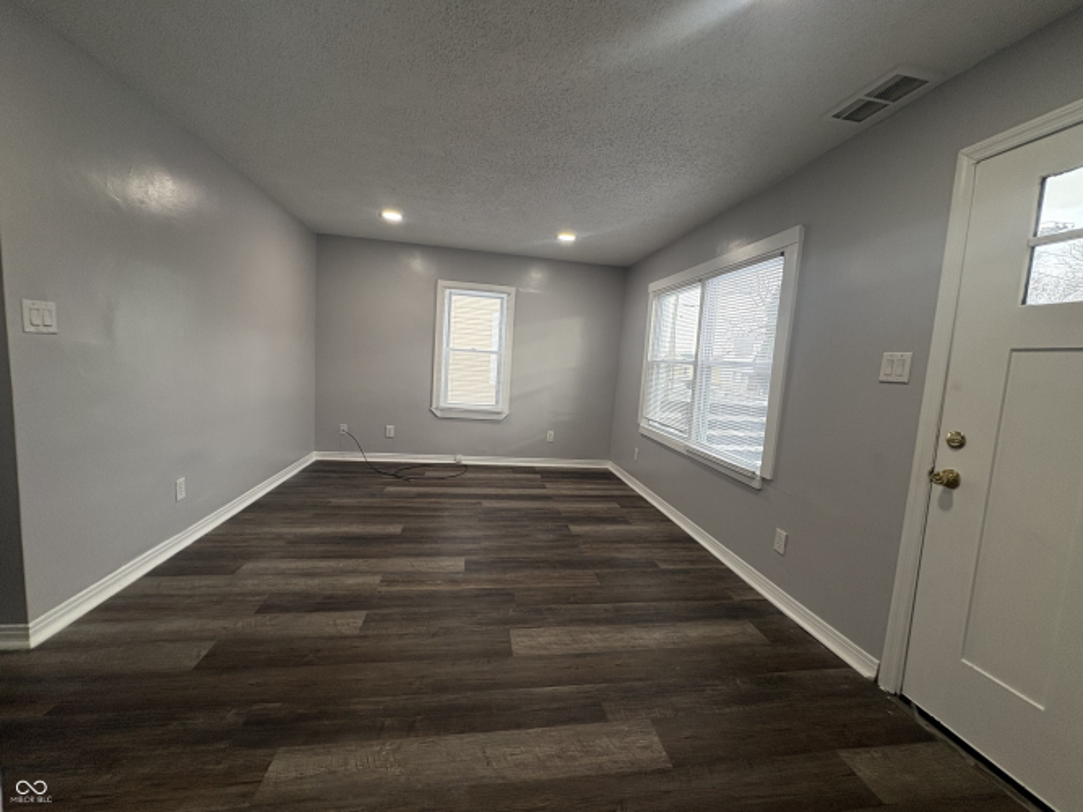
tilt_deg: -5.4
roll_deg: -4.0
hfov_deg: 102.1
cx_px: 542
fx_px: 438
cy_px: 406
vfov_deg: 85.7
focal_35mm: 14
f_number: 2.2
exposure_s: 1/120
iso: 125
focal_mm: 2.22
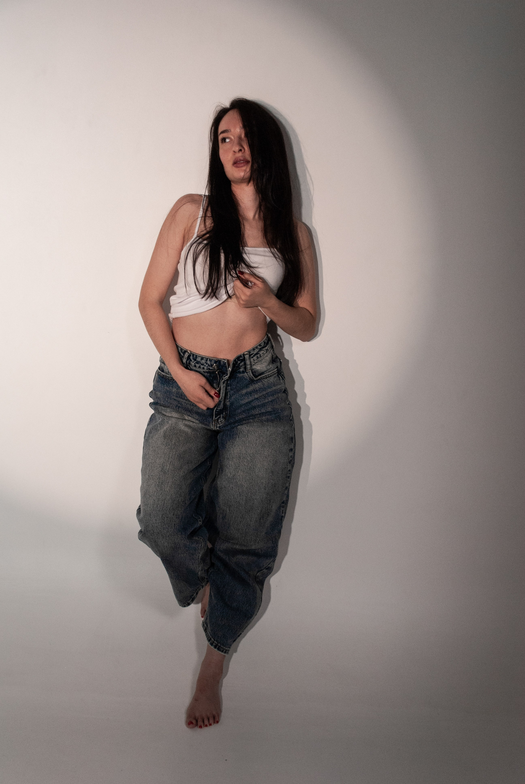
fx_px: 1047
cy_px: 392
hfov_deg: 28.2
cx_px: 262
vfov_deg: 41.1
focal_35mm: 48
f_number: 4.8
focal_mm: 32
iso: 400
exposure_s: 1/250
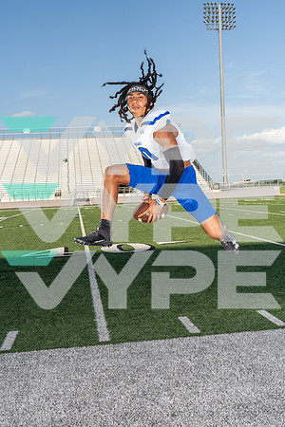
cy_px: 214
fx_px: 451
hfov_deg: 35.1
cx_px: 142
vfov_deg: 50.7
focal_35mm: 38
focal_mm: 38
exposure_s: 1/250
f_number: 10
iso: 160
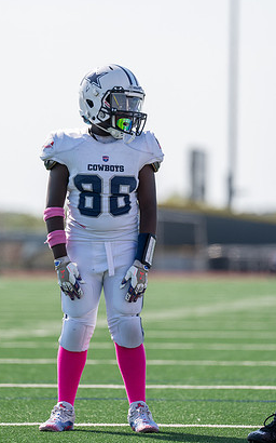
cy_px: 220
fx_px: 3721
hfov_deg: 4.2
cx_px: 98
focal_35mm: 309
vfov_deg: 6.8
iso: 100
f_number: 2.8
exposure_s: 1/2000
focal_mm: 200
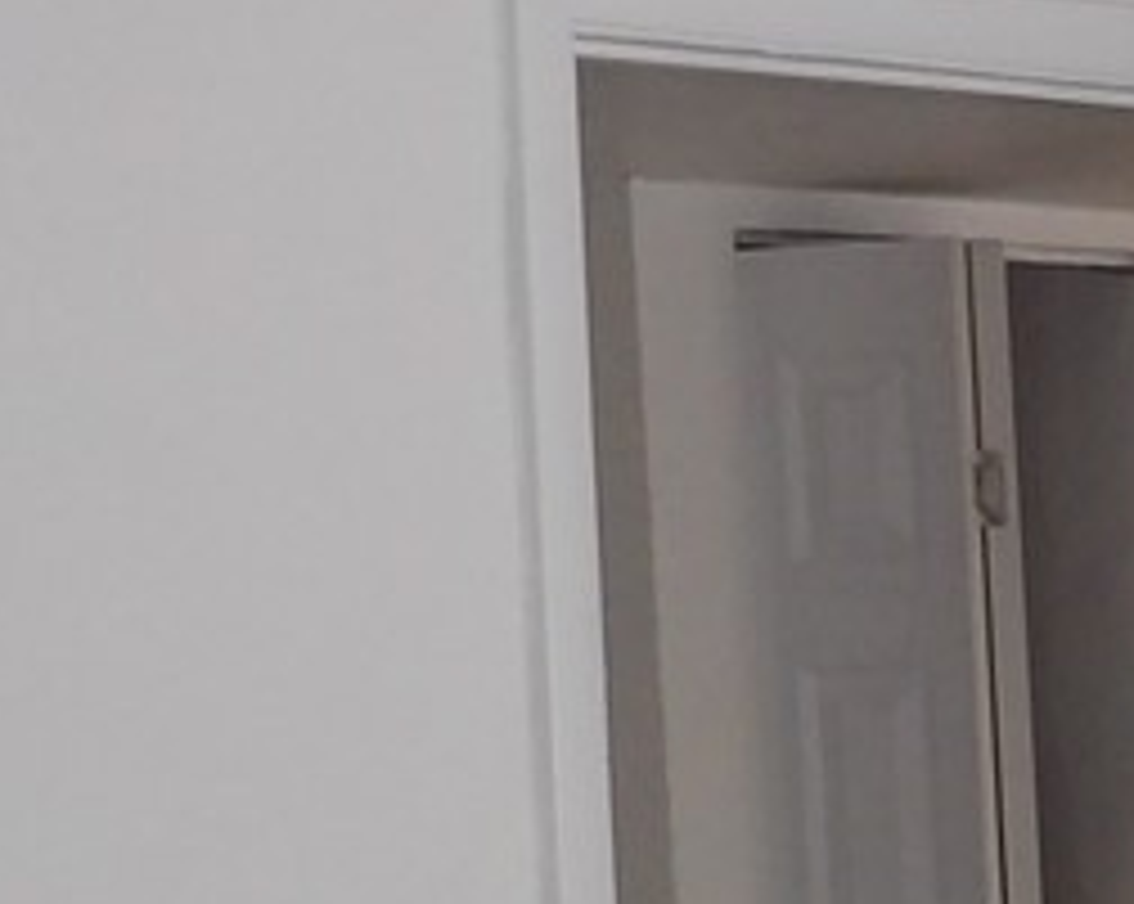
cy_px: 1205
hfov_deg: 12.3
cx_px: 1764
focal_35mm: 149
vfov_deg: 10.1
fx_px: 4995
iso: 200
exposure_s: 1/33
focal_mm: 4.3
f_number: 3.2
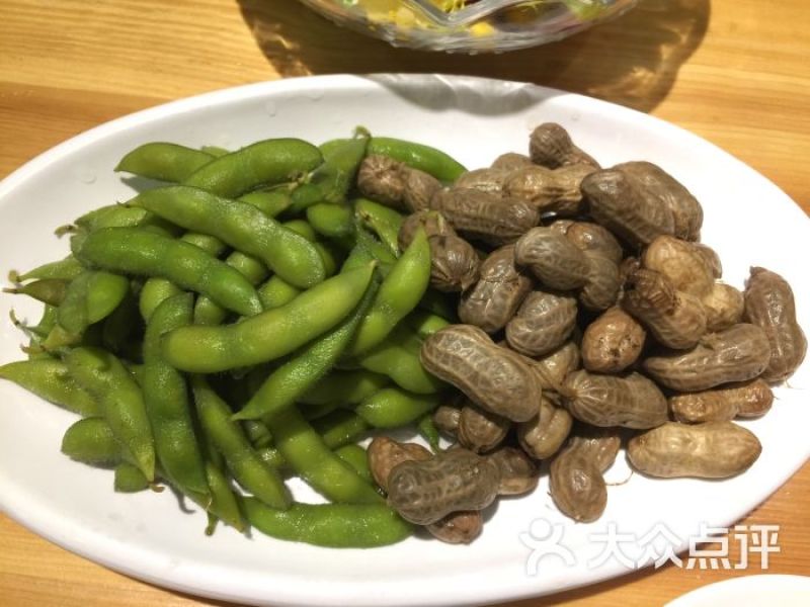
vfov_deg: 48.2
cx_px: 405
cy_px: 304
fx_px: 679
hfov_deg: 61.7
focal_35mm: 29
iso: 50
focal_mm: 4.15
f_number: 2.2
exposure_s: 1/33
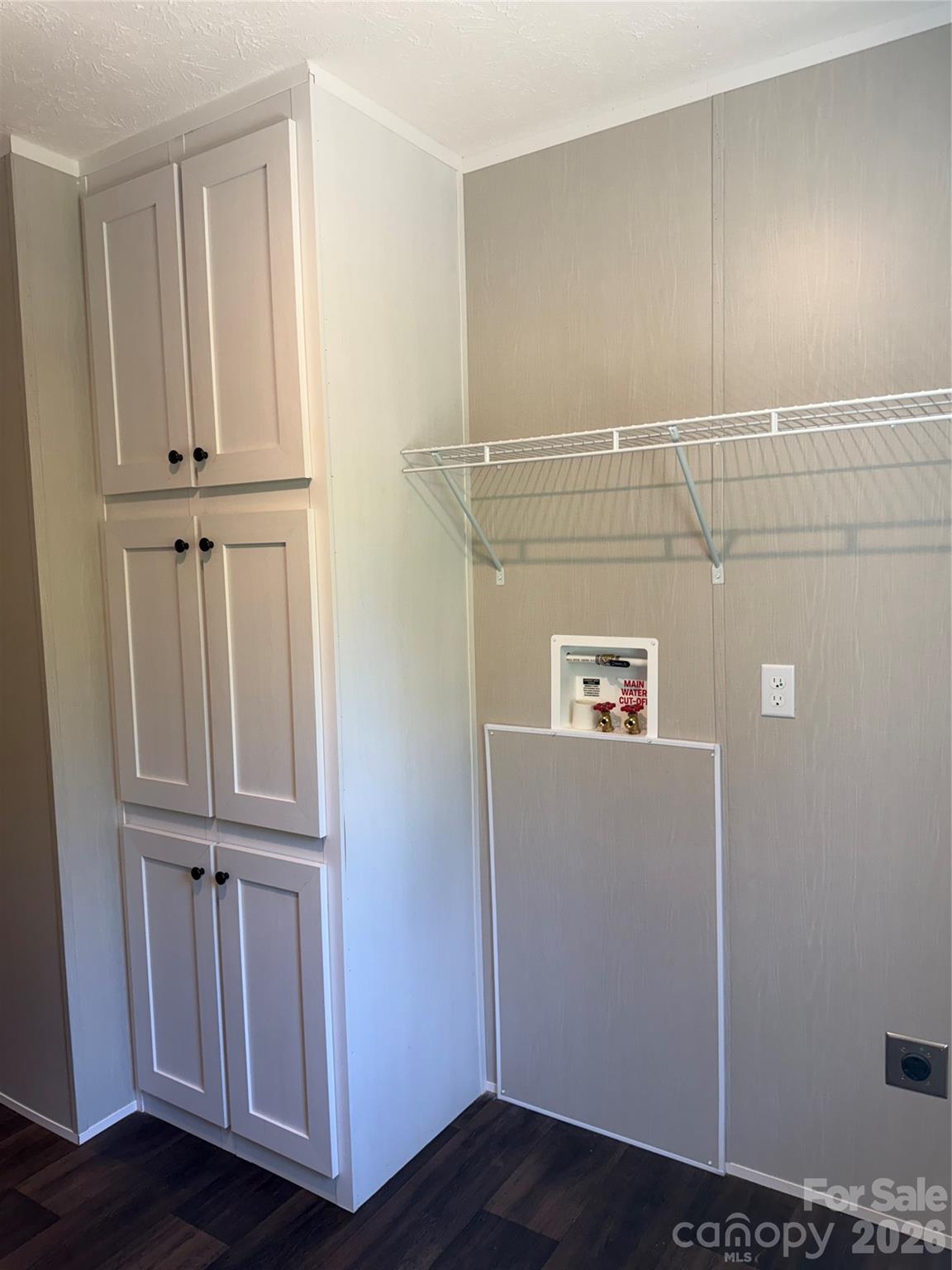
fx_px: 880
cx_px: 476
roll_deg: +2.0
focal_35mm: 24
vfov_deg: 71.6
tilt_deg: -5.3
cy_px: 635
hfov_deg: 56.8
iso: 125
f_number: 1.78
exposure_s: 1/120
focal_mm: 6.76
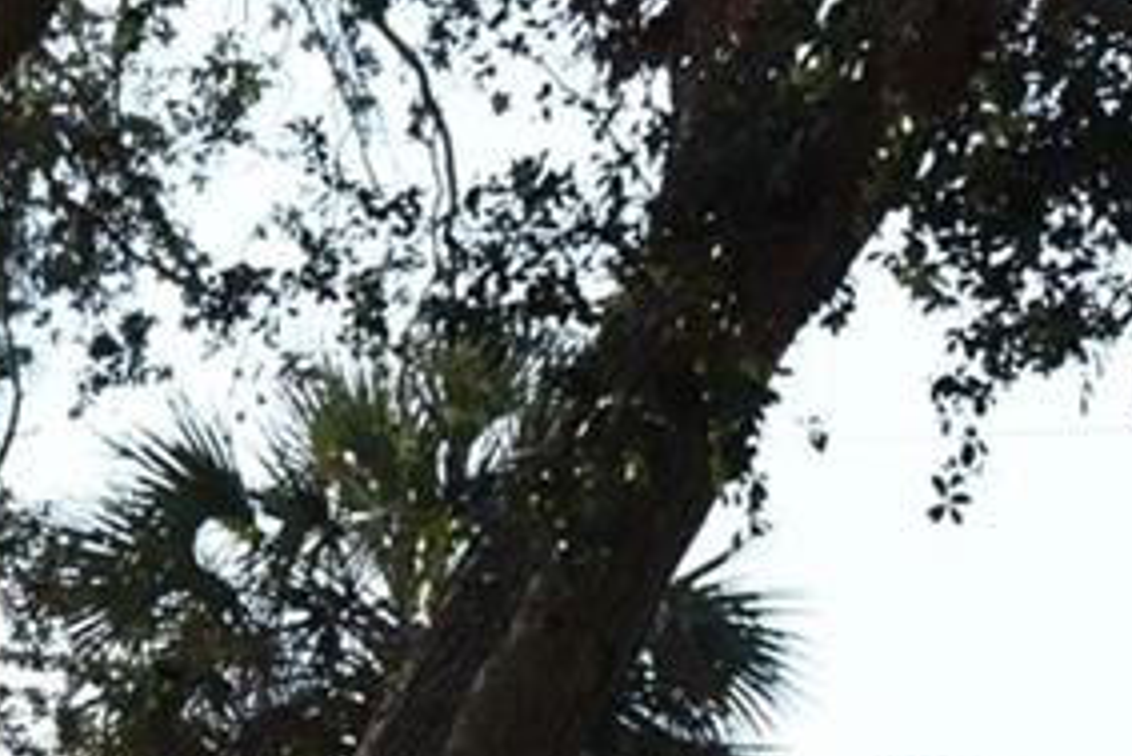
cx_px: -636
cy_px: 1864
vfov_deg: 5.4
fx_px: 7733
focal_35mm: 246
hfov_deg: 8.2
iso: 125
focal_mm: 29
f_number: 8
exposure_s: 1/250
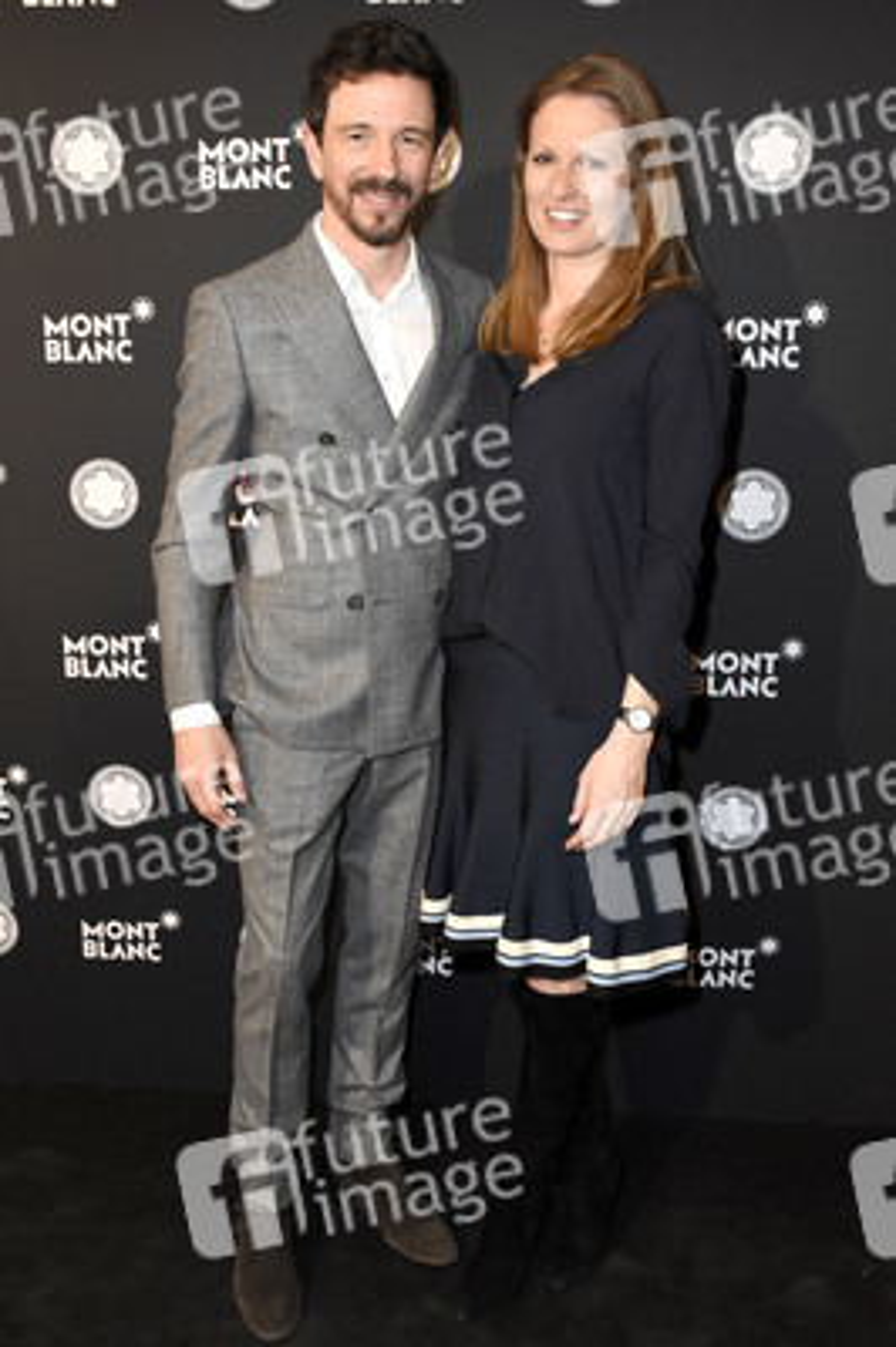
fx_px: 1234
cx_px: 448
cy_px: 674
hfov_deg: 39.9
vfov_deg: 57.3
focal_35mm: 33
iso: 2500
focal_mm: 22
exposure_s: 1/160
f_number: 6.3
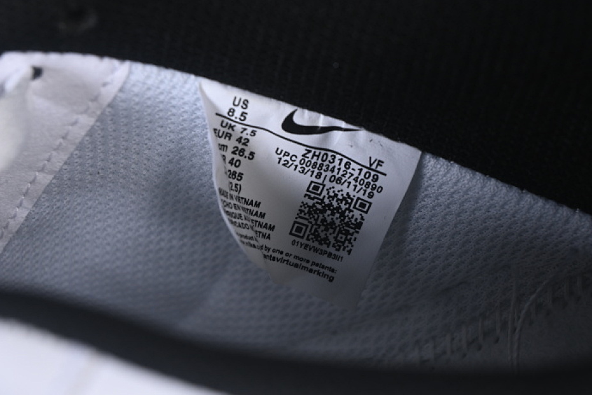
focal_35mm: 87
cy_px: 205
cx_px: 319
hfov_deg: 23.4
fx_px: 1431
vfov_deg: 15.7
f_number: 7.1
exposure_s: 1/100
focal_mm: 50
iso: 160
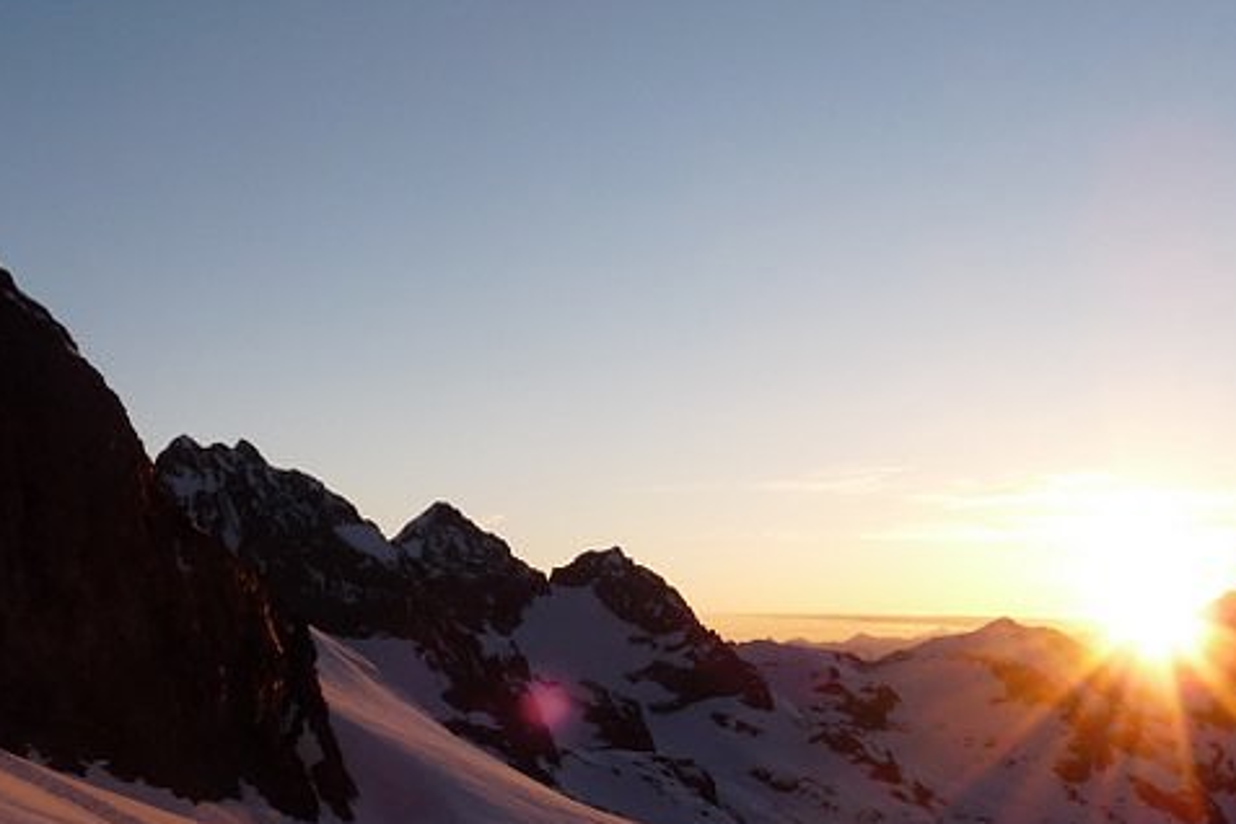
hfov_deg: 36.7
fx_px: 1820
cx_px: 907
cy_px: 685
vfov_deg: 25.0
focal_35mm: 53
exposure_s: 1/200
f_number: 5
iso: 100
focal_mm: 4.8
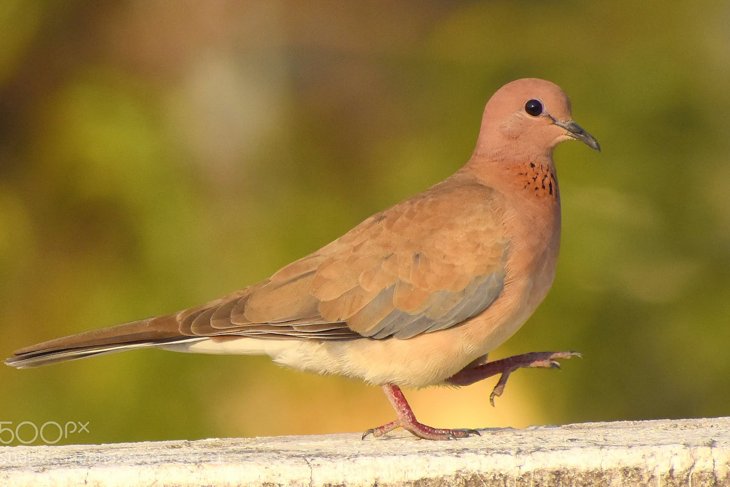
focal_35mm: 481
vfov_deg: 2.9
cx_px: 358
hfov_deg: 4.3
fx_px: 9753
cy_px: 236
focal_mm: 300
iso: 560
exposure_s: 1/2000
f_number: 8
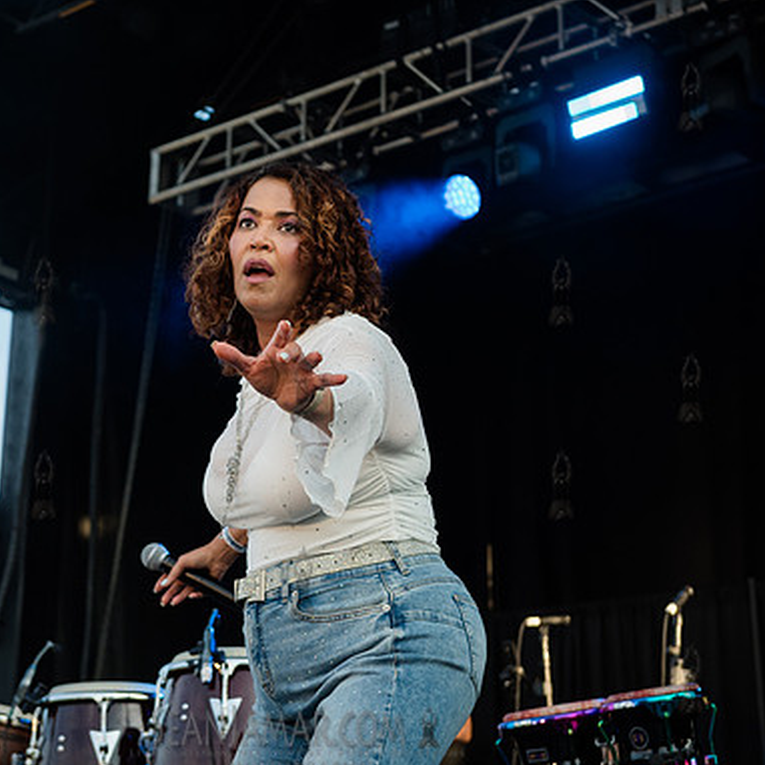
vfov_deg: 20.9
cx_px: 253
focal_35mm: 83
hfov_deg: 20.8
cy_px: 330
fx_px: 2075
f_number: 4
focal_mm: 56
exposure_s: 1/1600
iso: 1000
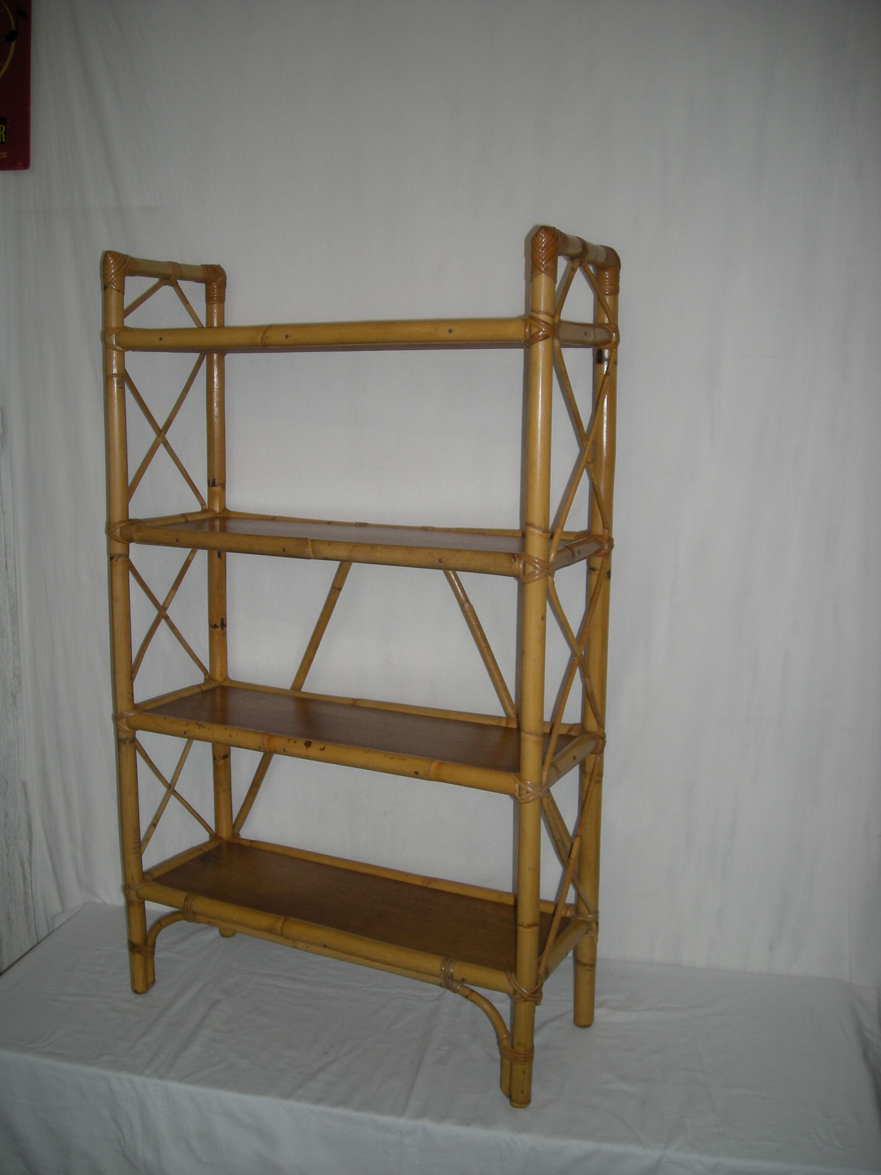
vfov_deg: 52.6
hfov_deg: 40.7
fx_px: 1188
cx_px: 440
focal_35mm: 35
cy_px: 588
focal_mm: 5.7
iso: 50
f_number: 2.8
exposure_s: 1/53.1
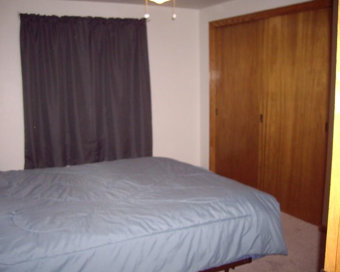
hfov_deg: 45.8
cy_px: 136
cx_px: 167
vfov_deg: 37.3
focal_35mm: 40
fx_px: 403
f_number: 2.7
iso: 200
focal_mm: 6.2
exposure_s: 1/40
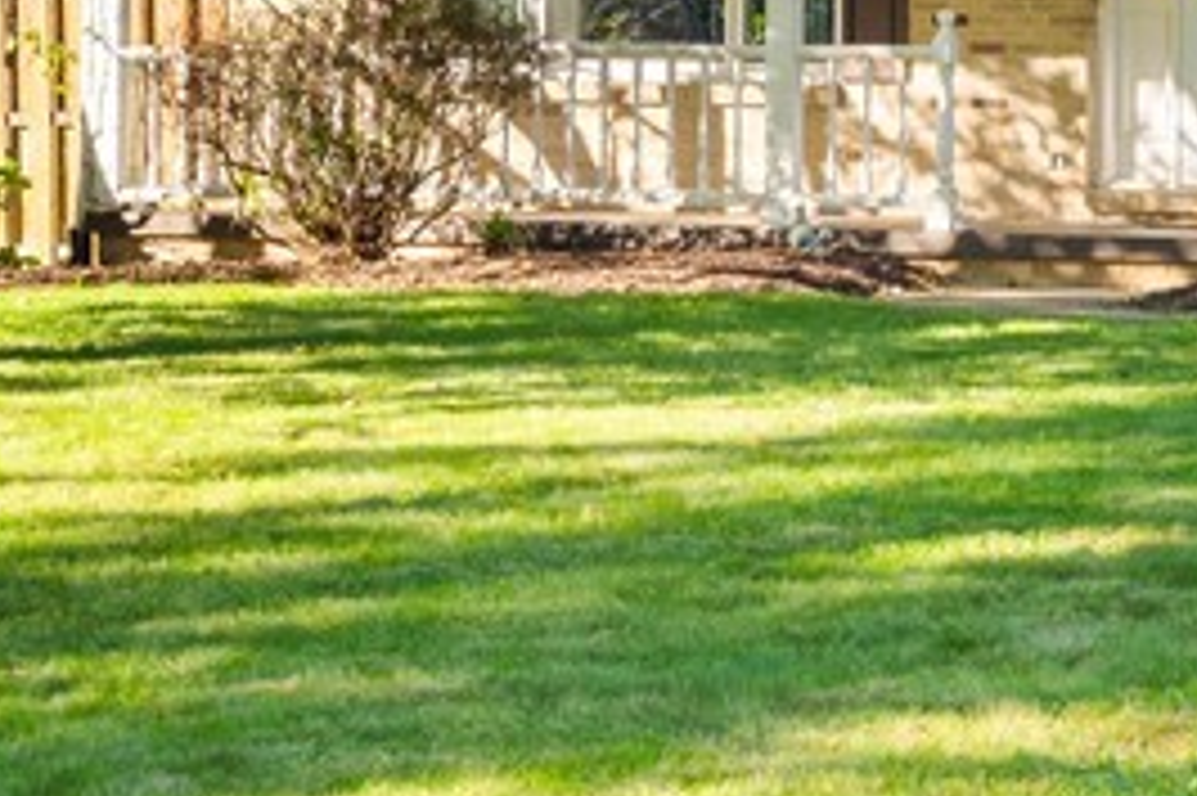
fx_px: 4752
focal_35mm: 143
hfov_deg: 13.3
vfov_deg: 9.3
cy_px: -373
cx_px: 1948
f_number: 8
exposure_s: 1/25
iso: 400
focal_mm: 35
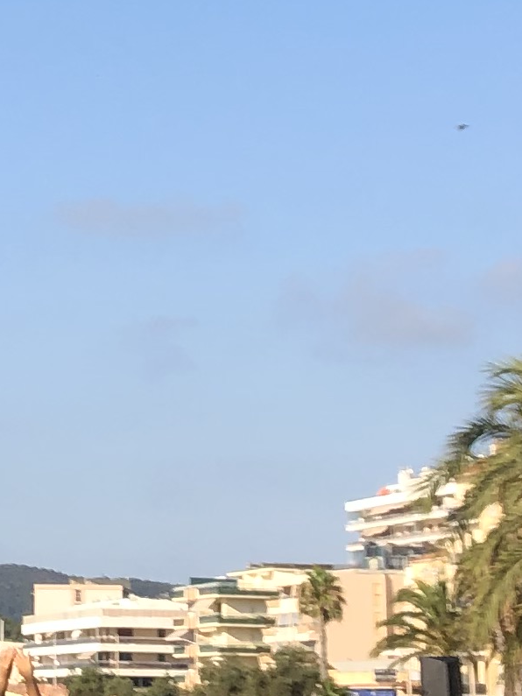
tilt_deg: +15.7
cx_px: -66
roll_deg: -1.1
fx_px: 2856
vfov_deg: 13.6
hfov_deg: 10.3
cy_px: -64
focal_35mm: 142
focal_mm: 3.99
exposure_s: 1/1567
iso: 20
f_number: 1.8
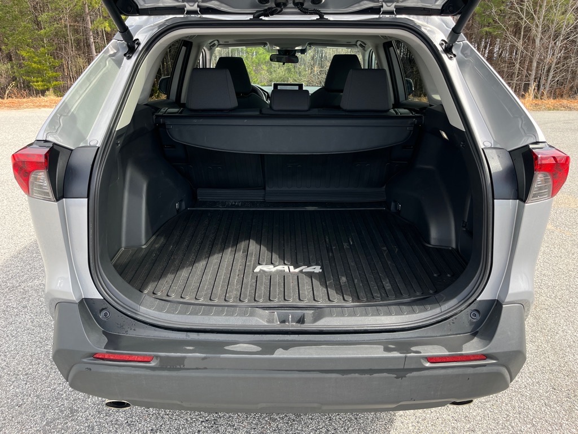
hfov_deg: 67.3
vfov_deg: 53.1
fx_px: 434
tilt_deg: -22.7
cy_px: 217
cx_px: 289
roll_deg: -0.3
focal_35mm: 26
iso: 50
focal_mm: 5.1
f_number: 1.6
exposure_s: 1/967
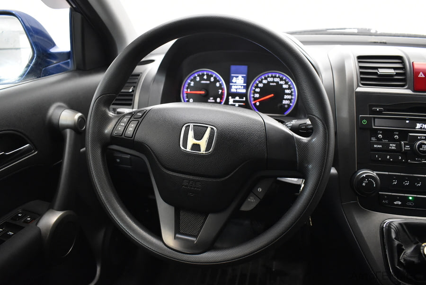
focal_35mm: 27
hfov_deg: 67.3
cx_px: 213
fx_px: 320
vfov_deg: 48.0
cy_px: 142
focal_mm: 18
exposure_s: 1/30
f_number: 3.5
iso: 3200
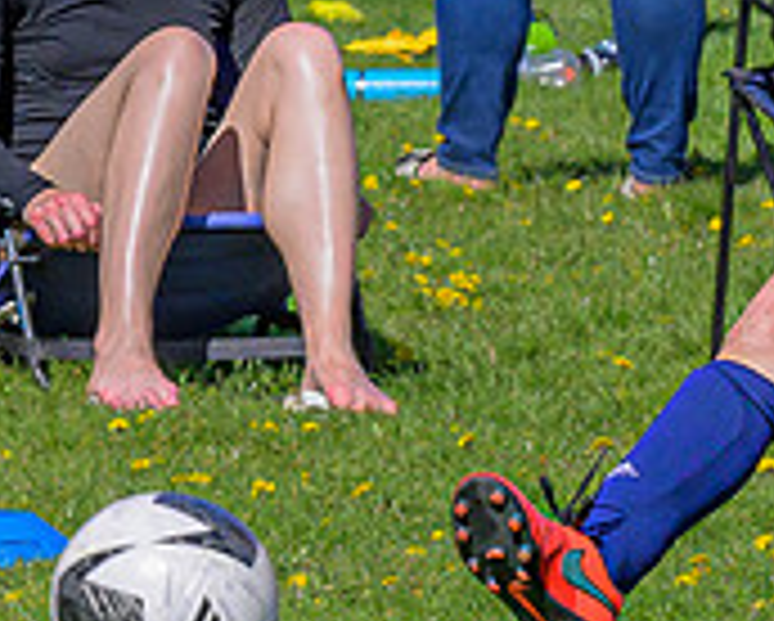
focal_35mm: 591
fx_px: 13554
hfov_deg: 3.3
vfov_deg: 2.6
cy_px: 272
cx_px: 529
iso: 180
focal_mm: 73
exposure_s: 1/500
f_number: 6.3
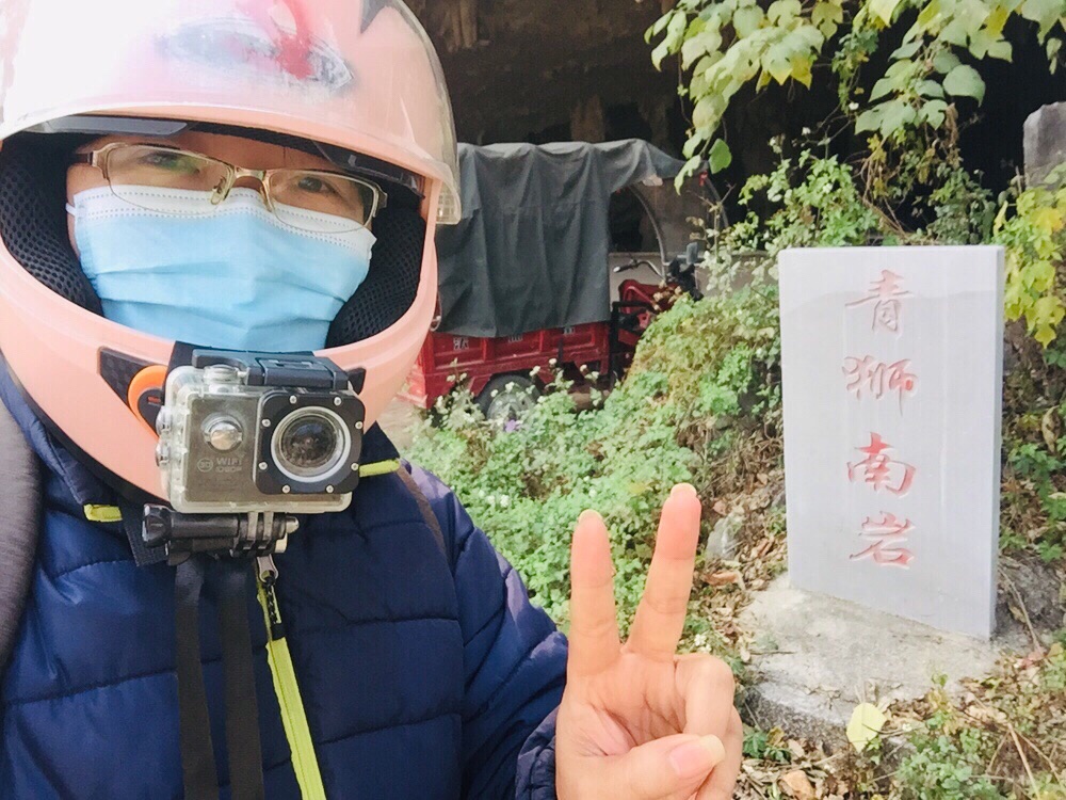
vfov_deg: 45.4
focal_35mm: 31
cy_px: 400
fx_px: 955
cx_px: 533
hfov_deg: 58.4
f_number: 2.2
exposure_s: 1/124
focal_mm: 2.65
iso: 32
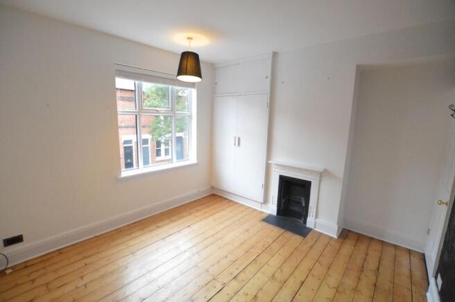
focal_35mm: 15
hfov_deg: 100.4
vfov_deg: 77.2
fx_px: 189
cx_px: 228
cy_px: 151
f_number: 3.5
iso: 3200
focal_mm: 10
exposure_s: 1/160
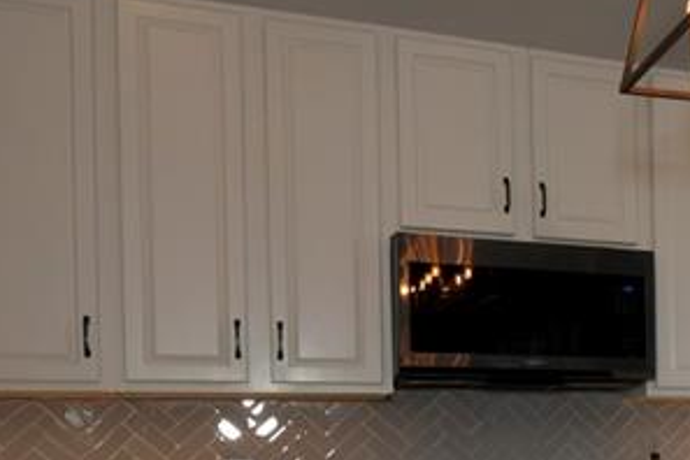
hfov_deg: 27.4
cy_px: 474
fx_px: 1188
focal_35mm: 62
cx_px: 883
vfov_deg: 21.1
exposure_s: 1/160
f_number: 11
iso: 1250
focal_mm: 18
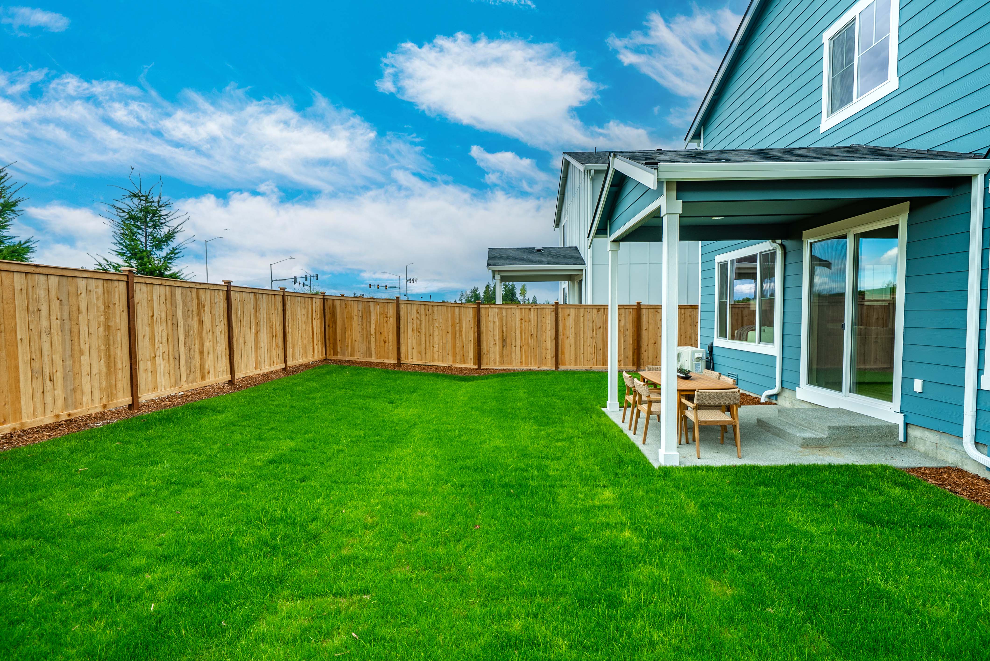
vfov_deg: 73.8
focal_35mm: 16
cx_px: 495
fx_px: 440
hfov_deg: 96.7
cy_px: 330
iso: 80
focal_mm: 16
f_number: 7.1
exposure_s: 1/50
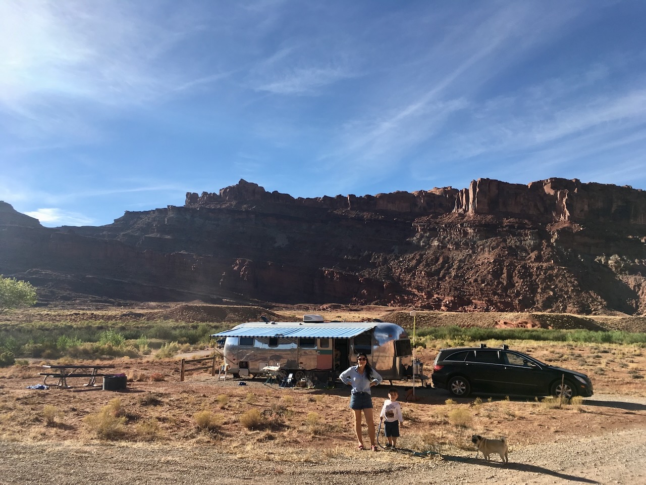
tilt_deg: +8.4
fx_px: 541
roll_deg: -0.2
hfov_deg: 61.7
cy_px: 242
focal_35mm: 29
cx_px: 323
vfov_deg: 48.2
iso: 25
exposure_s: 1/1748
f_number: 2.2
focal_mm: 4.15
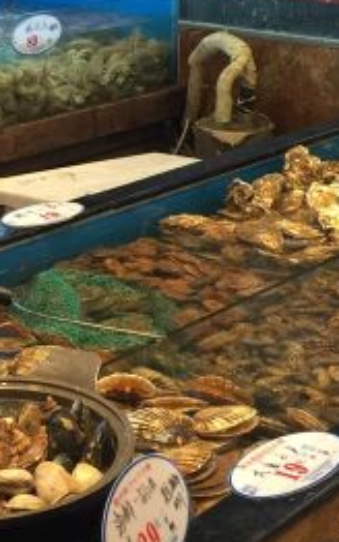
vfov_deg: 24.9
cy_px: 133
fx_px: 1211
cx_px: 116
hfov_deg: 15.9
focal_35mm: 82
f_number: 2.2
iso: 64
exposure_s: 1/17
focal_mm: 4.15
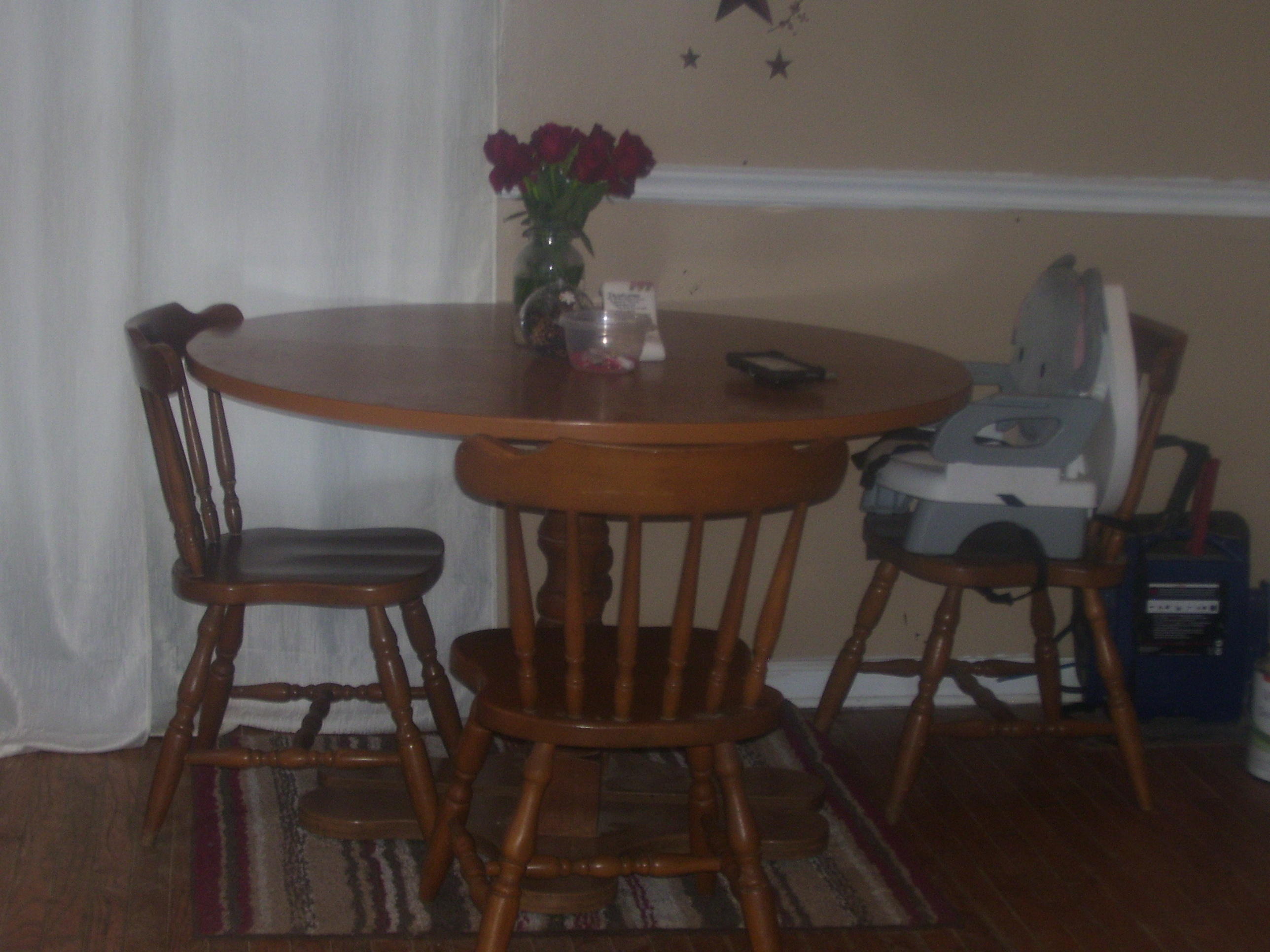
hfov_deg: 27.8
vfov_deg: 21.0
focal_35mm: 70
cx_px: 635
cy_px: 476
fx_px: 2568
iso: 125
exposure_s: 1/90
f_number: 4
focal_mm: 11.6
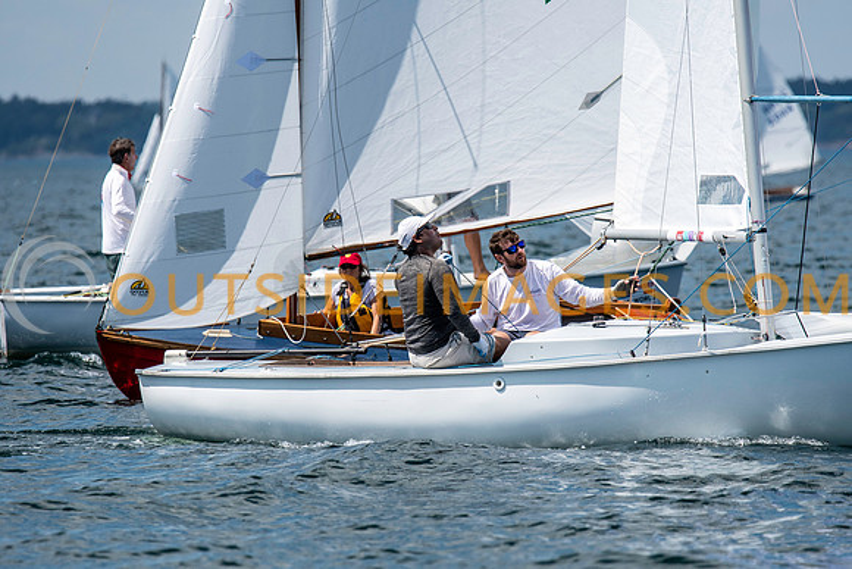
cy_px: 284
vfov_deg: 3.1
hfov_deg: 4.6
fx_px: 10652
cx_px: 426
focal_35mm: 450
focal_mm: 300
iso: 320
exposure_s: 1/3200
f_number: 5.6
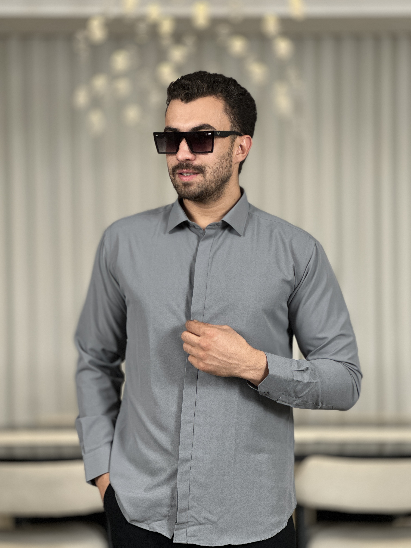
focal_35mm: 77
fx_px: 1219
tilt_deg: +1.3
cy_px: 274
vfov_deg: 25.3
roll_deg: -0.2
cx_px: 206
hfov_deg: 19.1
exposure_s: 1/50
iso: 160
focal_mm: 9
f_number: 2.8
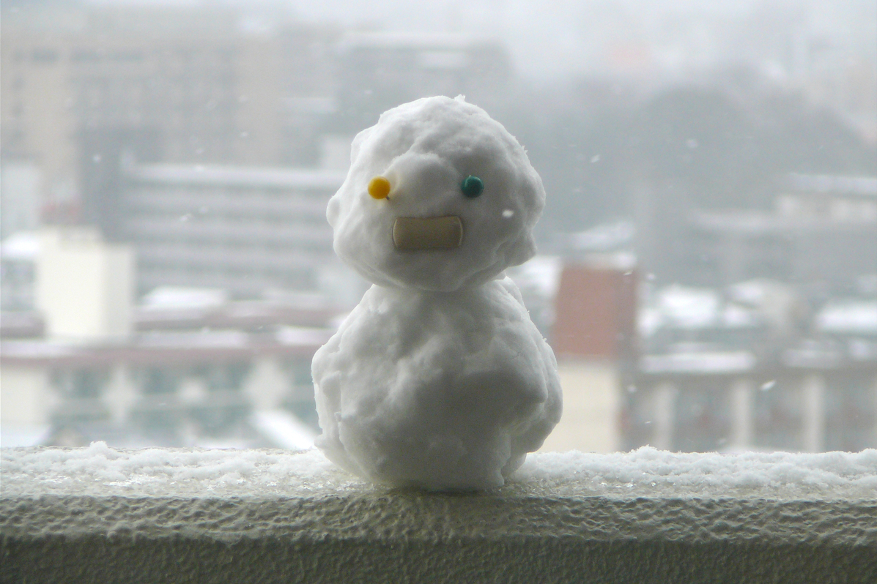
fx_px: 6504
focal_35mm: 267
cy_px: 261
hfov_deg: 7.7
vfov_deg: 5.1
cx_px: 439
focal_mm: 38
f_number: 4.1
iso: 80
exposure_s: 1/400
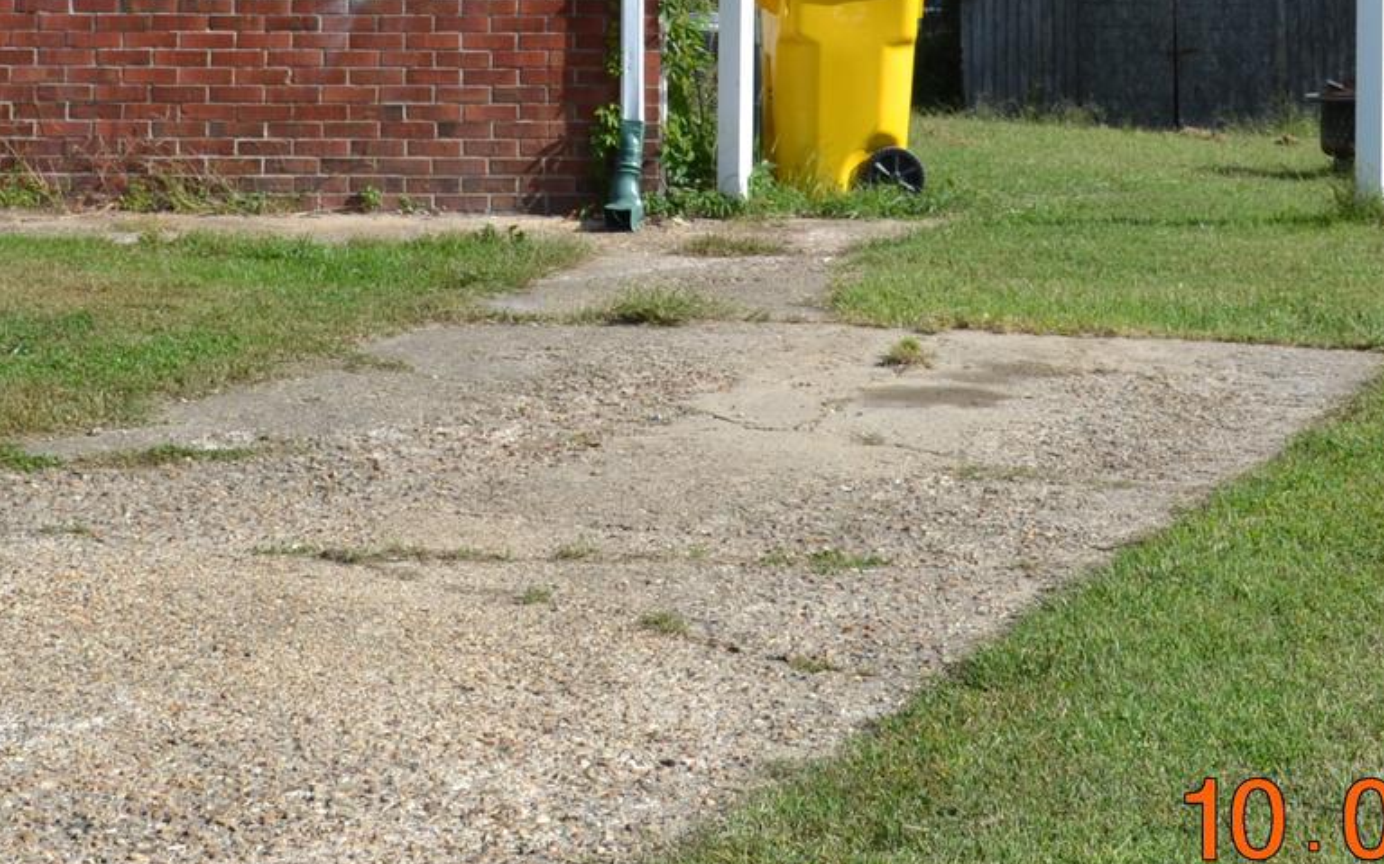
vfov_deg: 12.9
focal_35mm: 98
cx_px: 574
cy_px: -223
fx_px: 3696
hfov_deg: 21.2
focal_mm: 24
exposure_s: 1/200
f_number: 7.1
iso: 100
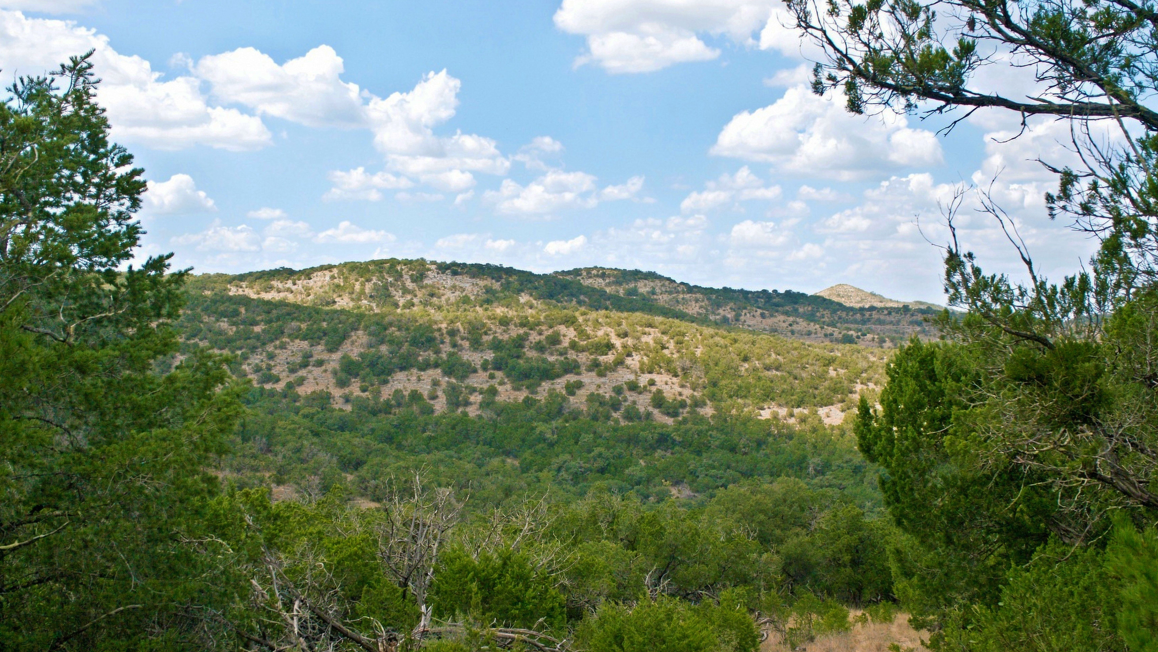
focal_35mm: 48
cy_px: 369
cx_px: 577
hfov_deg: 42.9
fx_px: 1474
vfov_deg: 24.9
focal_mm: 45
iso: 3200
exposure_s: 1/200
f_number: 9
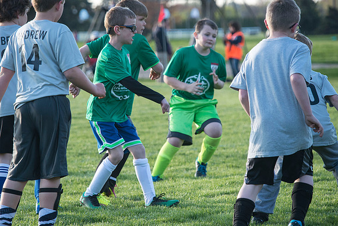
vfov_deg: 5.4
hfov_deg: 8.1
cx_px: 146
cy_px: 99
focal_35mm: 255
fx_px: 2397
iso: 1600
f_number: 7.1
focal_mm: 220
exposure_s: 1/800
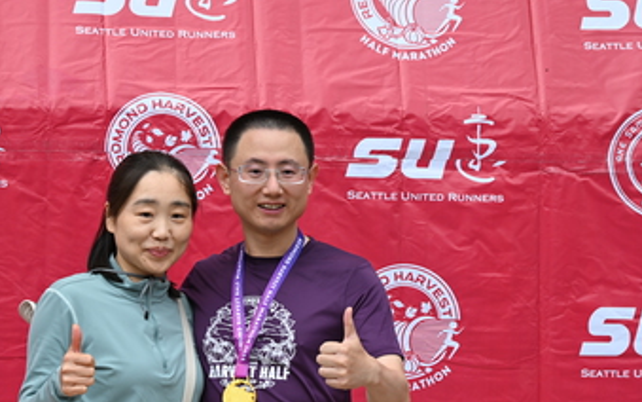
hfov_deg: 16.8
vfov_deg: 10.6
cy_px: 289
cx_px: 241
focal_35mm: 124
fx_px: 2170
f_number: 6
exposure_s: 1/250
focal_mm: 75
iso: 200
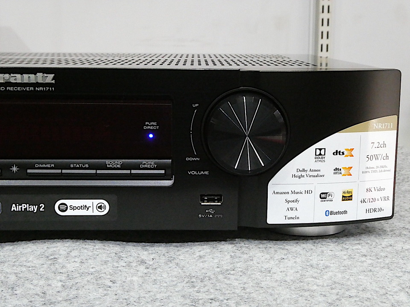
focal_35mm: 57
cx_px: 205
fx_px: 675
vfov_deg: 25.7
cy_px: 154
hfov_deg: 33.8
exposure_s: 1/30
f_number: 6.3
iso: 1600
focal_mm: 10.3
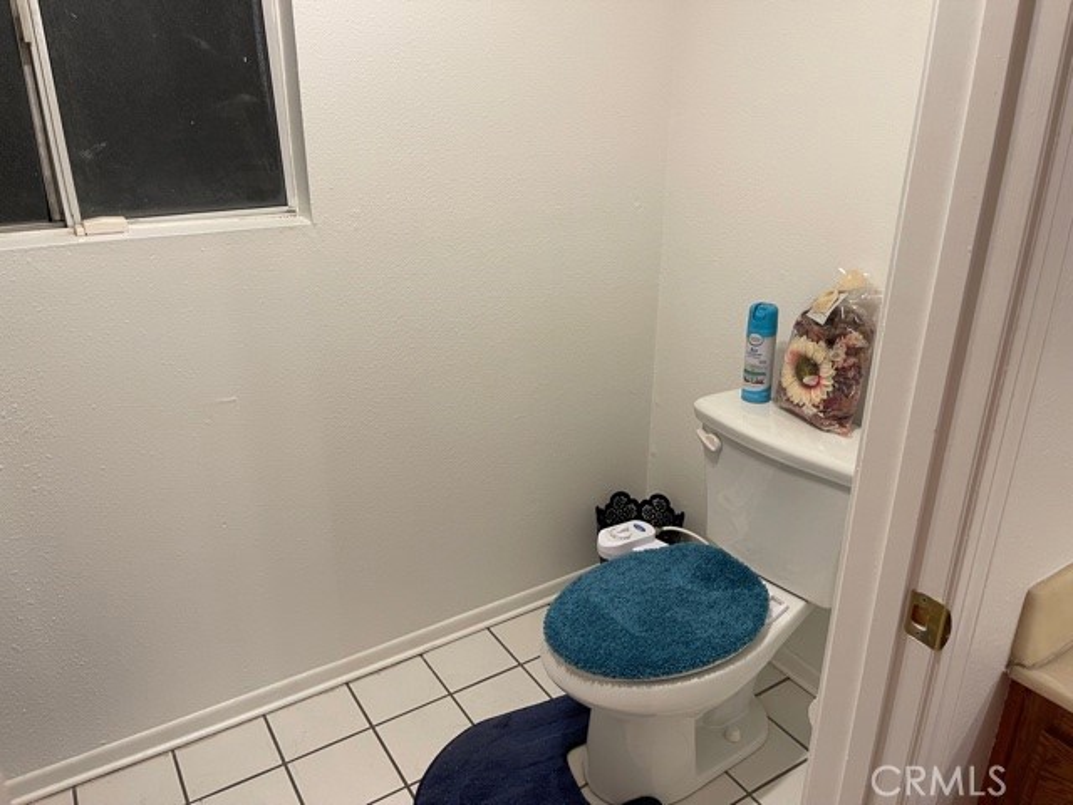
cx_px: 536
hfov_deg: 67.3
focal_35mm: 26
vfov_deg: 53.1
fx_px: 806
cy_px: 402
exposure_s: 1/60
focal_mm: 5.1
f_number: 1.6
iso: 100
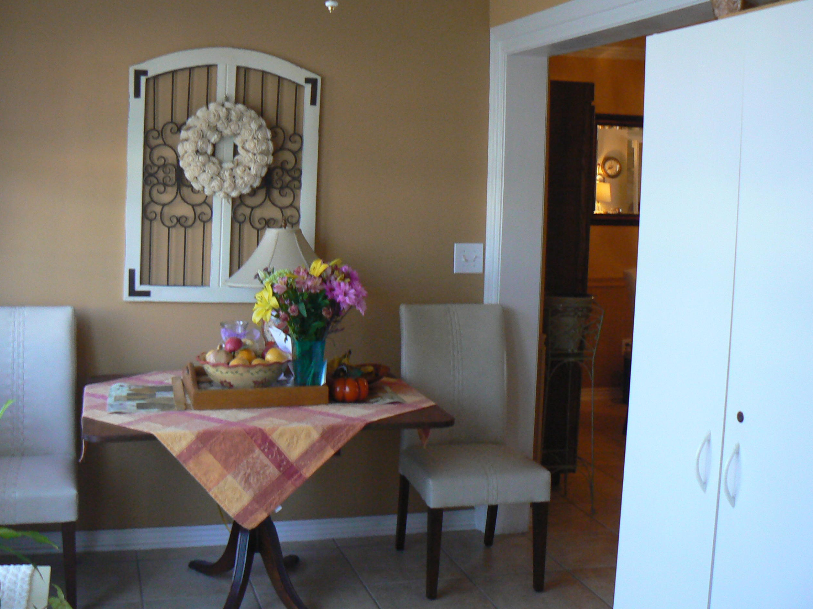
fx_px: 1010
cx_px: 339
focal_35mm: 43
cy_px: 288
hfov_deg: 43.7
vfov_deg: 33.6
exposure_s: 1/30
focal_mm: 6
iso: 200
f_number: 2.8
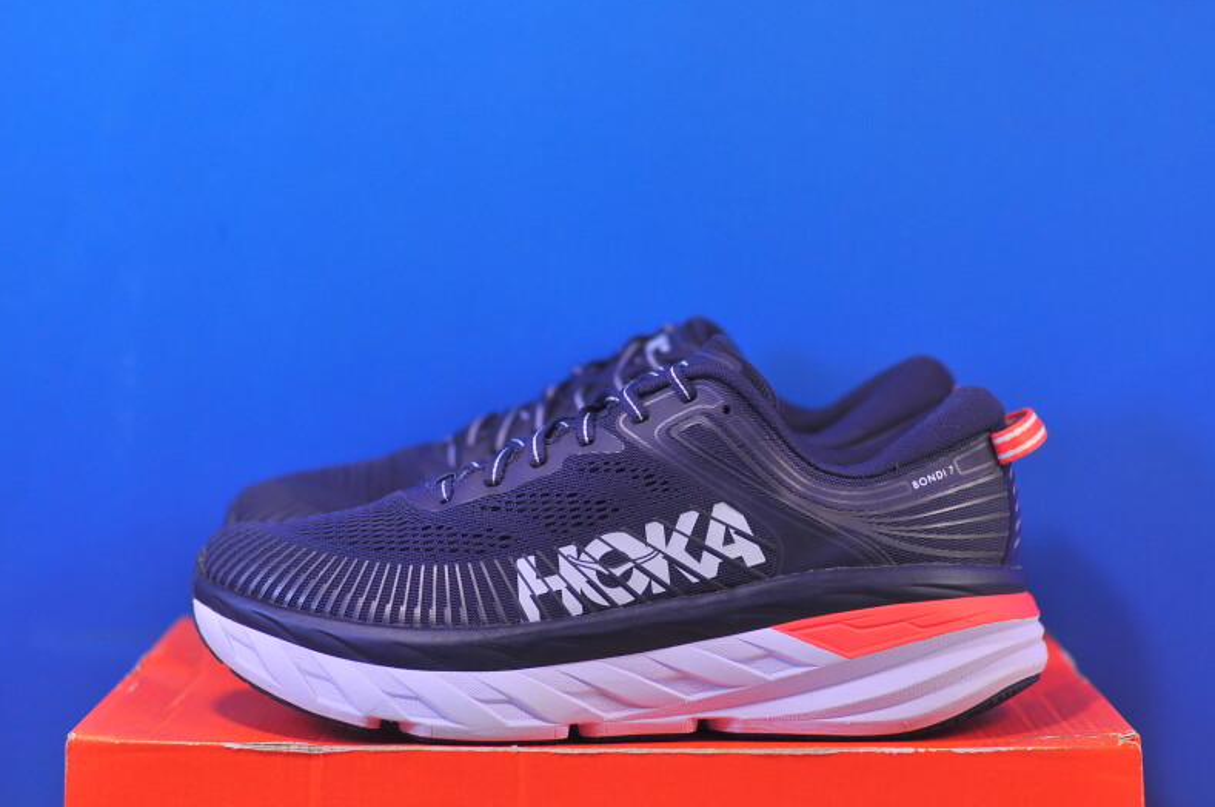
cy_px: 403
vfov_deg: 17.9
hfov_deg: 26.7
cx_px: 604
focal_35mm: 76
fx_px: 2562
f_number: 2.5
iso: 250
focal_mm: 50
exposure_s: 1/320
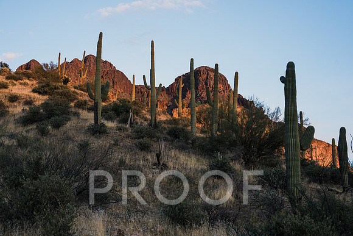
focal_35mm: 58
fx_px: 569
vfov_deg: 23.4
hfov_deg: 34.5
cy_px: 118
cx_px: 176
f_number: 6.3
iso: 1000
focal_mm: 58
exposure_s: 1/250
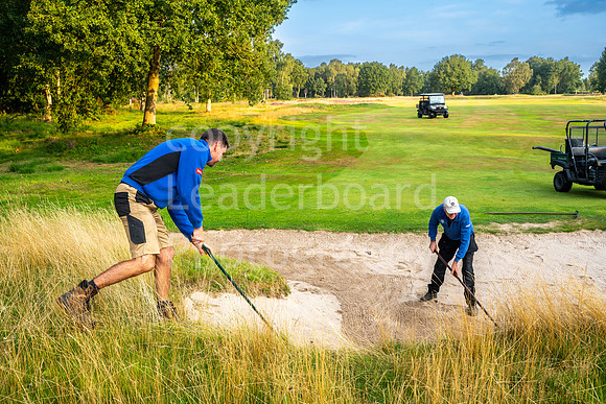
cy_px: 202
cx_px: 303
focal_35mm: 36
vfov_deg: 36.9
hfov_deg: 53.1
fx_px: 606
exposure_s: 1/200
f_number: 6.3
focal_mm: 36
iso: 160
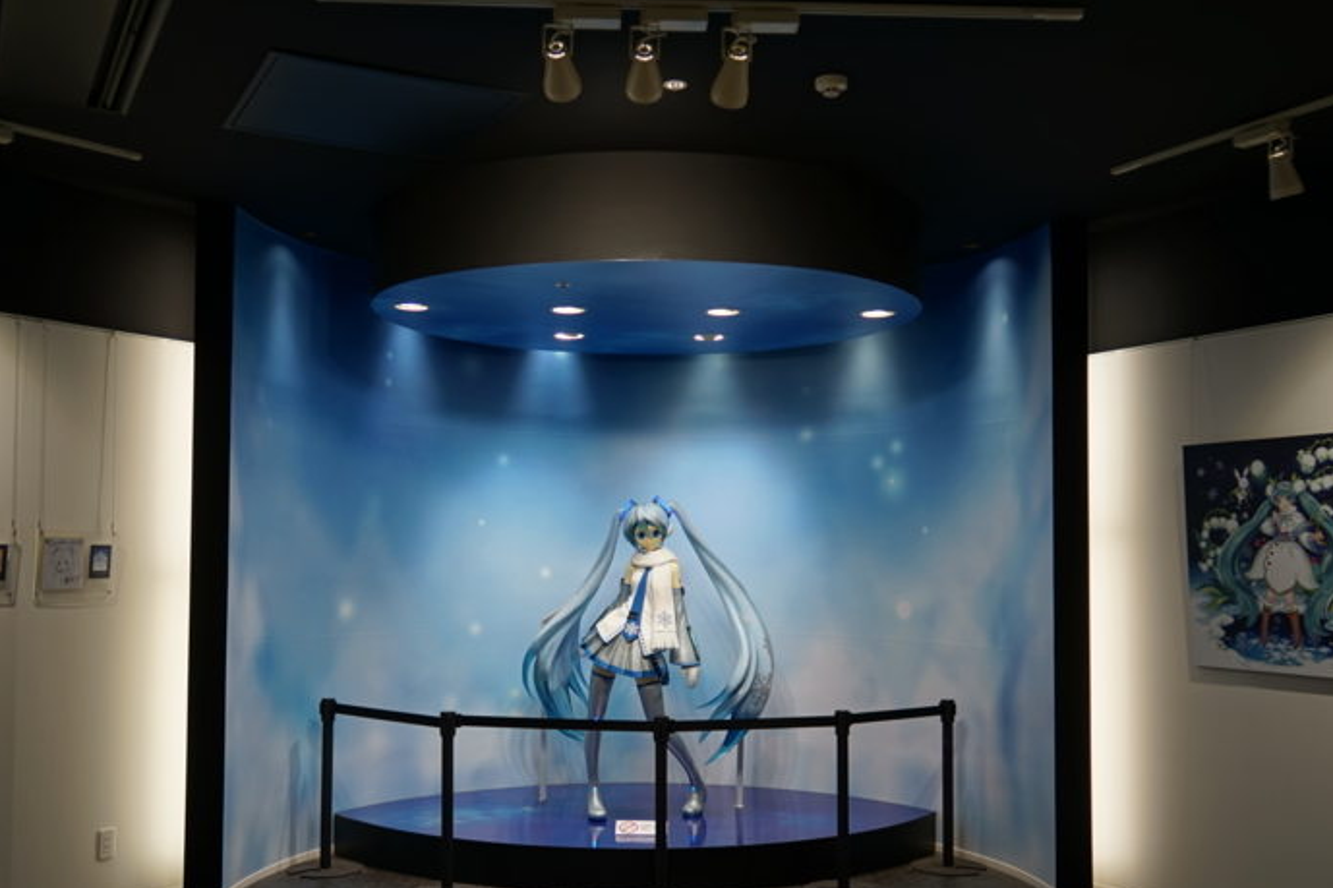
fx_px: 1333
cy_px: 500
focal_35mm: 36
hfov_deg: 53.1
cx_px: 646
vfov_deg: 36.8
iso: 100
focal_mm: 21
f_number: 4
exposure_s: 1/60
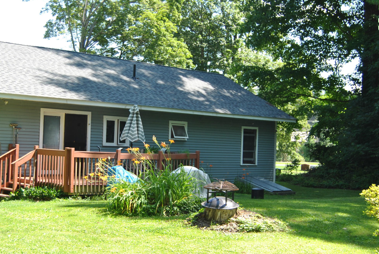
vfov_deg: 24.7
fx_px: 580
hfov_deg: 36.0
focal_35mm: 55
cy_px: 147
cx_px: 142
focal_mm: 24
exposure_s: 1/200
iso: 100
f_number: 8
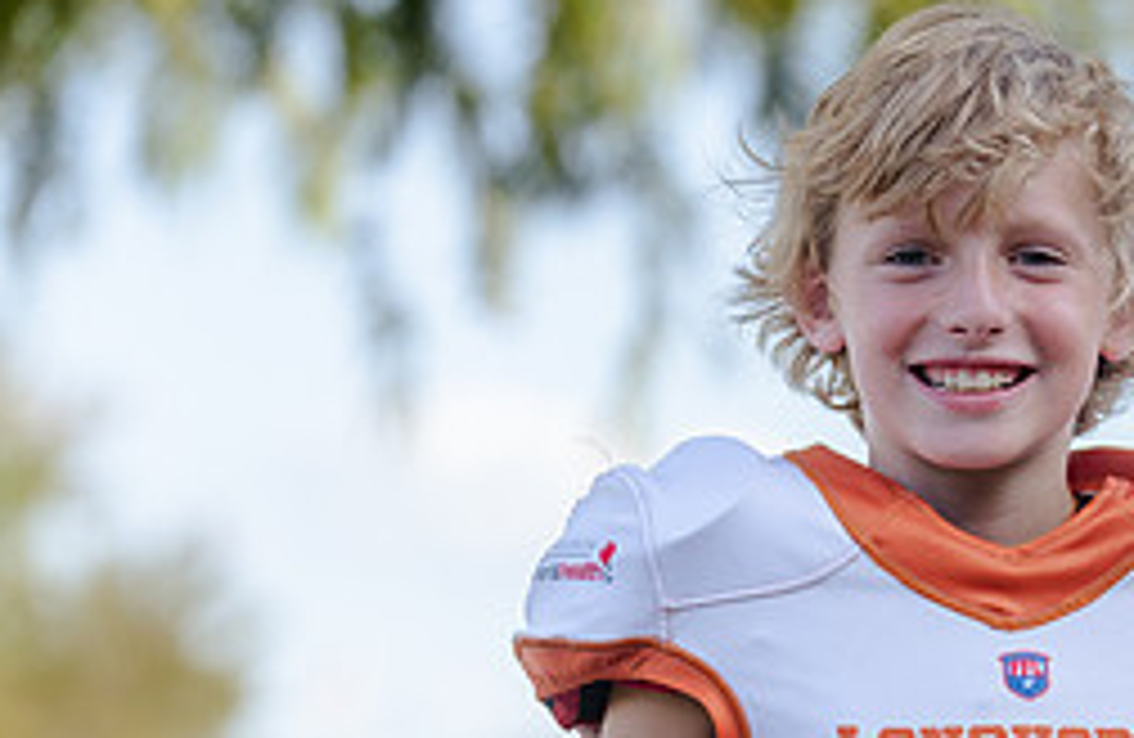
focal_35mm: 278
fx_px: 8693
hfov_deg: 7.4
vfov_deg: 4.9
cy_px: 675
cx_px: 1035
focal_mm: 120
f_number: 3.5
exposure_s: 1/320
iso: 100
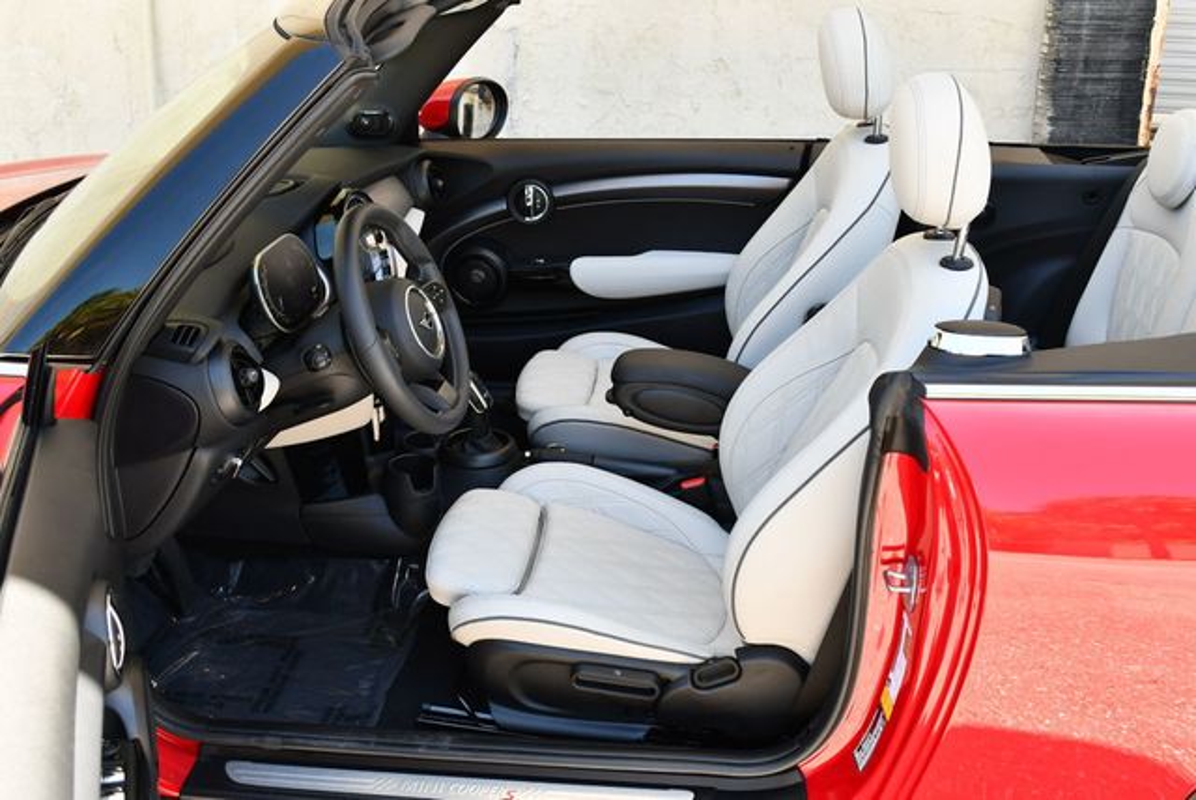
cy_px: 400
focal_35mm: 36
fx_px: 1197
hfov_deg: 53.1
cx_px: 598
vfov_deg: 36.9
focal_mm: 18
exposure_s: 1/250
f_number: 4.5
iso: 400
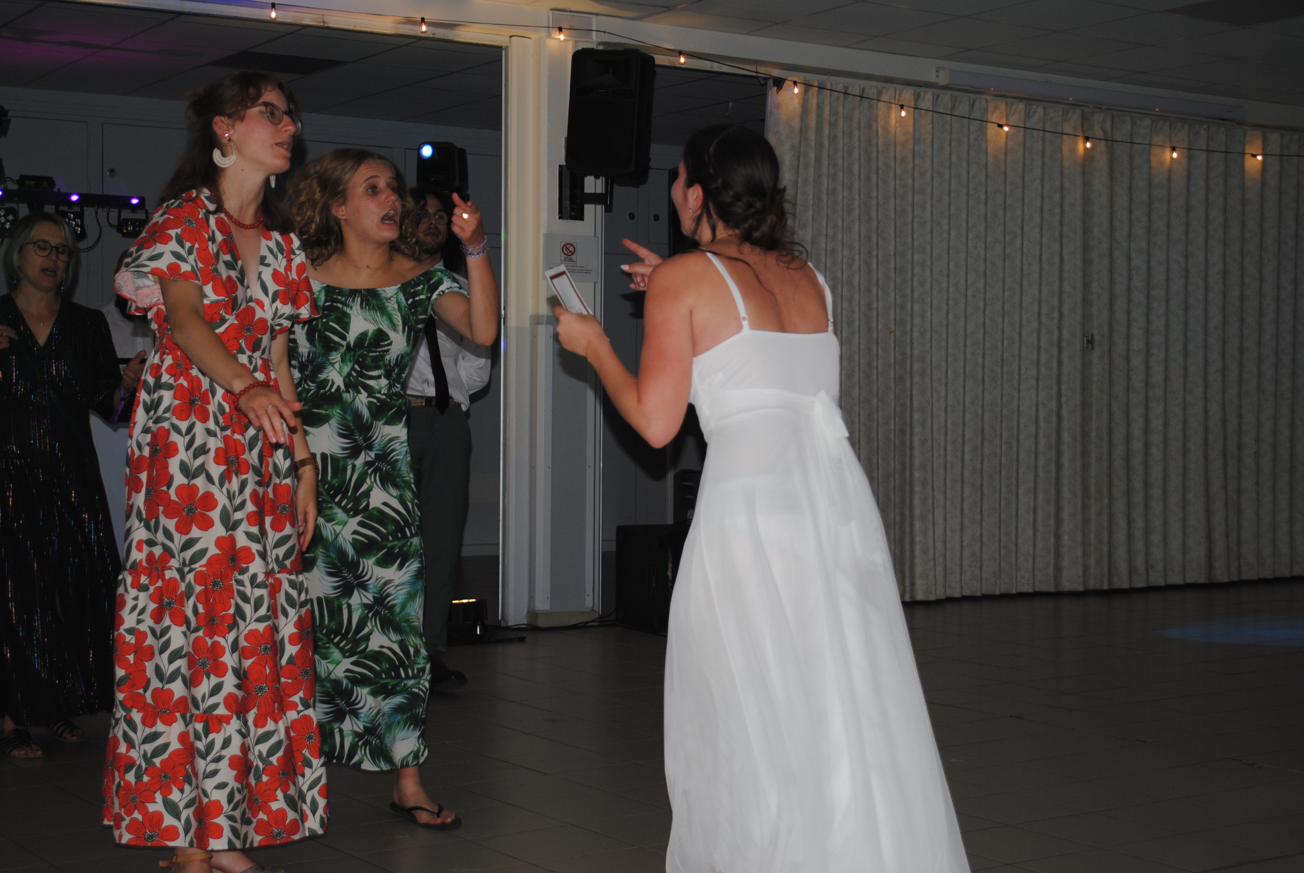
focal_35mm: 52
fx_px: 1904
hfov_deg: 37.8
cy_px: 436
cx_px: 652
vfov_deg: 25.8
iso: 200
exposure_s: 1/60
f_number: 5
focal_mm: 35
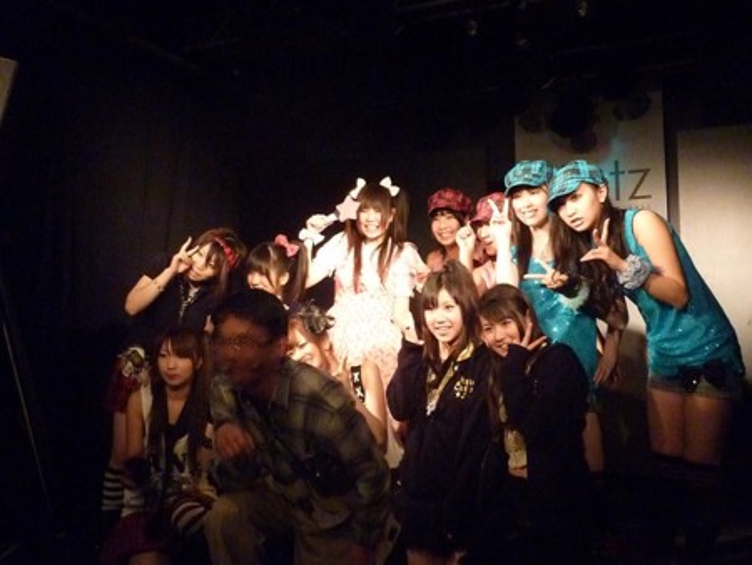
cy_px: 282
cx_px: 376
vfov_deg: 38.7
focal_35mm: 37
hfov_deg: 50.1
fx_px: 804
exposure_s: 1/50
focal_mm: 6.1
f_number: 3.6
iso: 1600
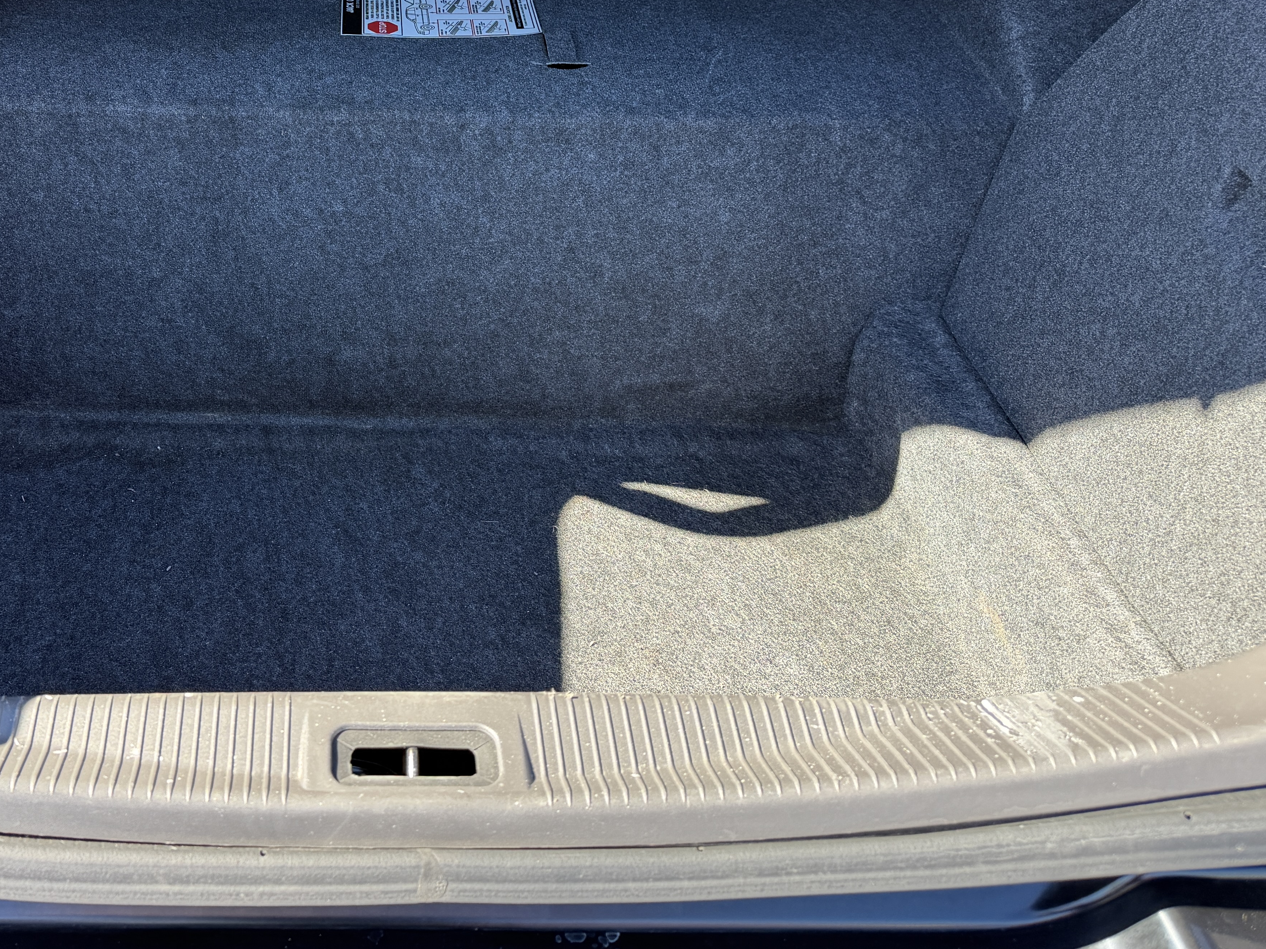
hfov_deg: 46.7
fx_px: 1426
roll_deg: -3.4
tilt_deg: -34.8
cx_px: 376
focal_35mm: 39
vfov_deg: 36.0
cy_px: 243
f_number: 1.78
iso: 80
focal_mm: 6.76
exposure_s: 1/232
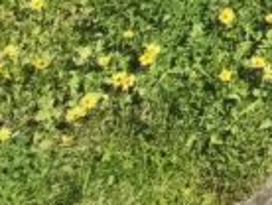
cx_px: 822
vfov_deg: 9.6
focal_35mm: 111
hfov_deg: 11.1
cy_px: -453
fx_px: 874
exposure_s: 1/2070
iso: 50
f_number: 2.2
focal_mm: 1.91
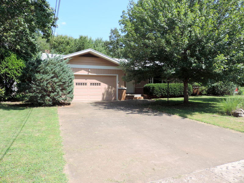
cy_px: 92
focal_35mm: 24
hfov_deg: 71.6
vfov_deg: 56.8
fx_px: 169
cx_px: 122
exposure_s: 1/500
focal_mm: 4.3
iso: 80
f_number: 3
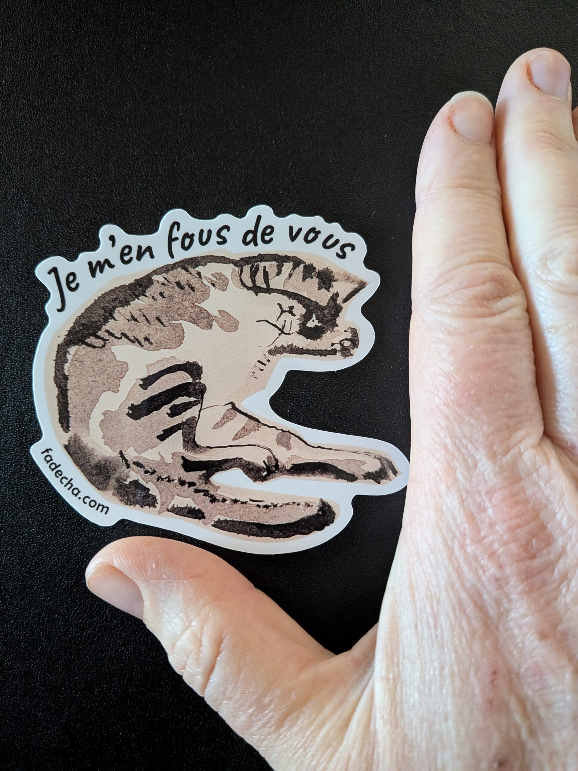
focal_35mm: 24
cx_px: 289
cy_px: 386
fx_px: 534
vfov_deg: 71.6
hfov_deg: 56.8
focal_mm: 4.53
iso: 1273
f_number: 1.7
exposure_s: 1/50
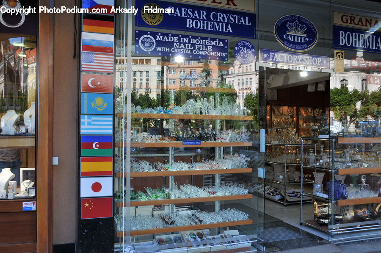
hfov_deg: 57.3
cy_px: 126
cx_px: 190
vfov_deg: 39.8
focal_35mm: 33
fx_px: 349
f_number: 7.1
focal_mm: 22
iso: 200
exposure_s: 1/125
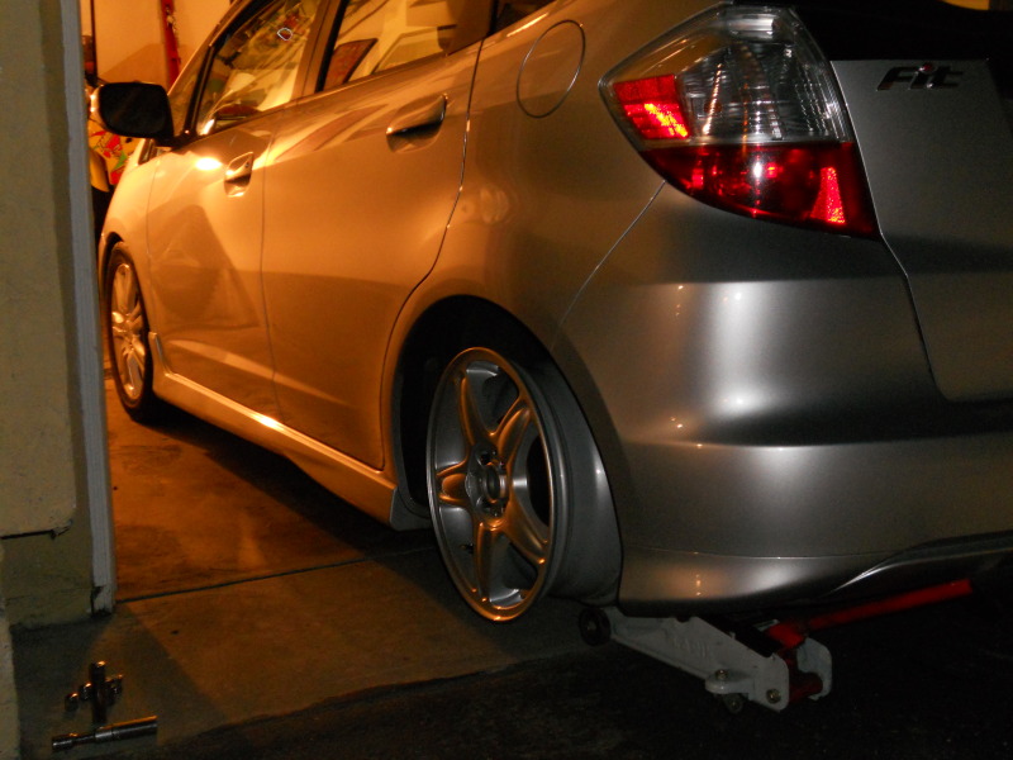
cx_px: 506
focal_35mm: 46
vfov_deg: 31.5
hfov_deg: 41.2
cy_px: 380
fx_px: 1346
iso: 400
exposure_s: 1/4
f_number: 4.3
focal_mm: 8.2
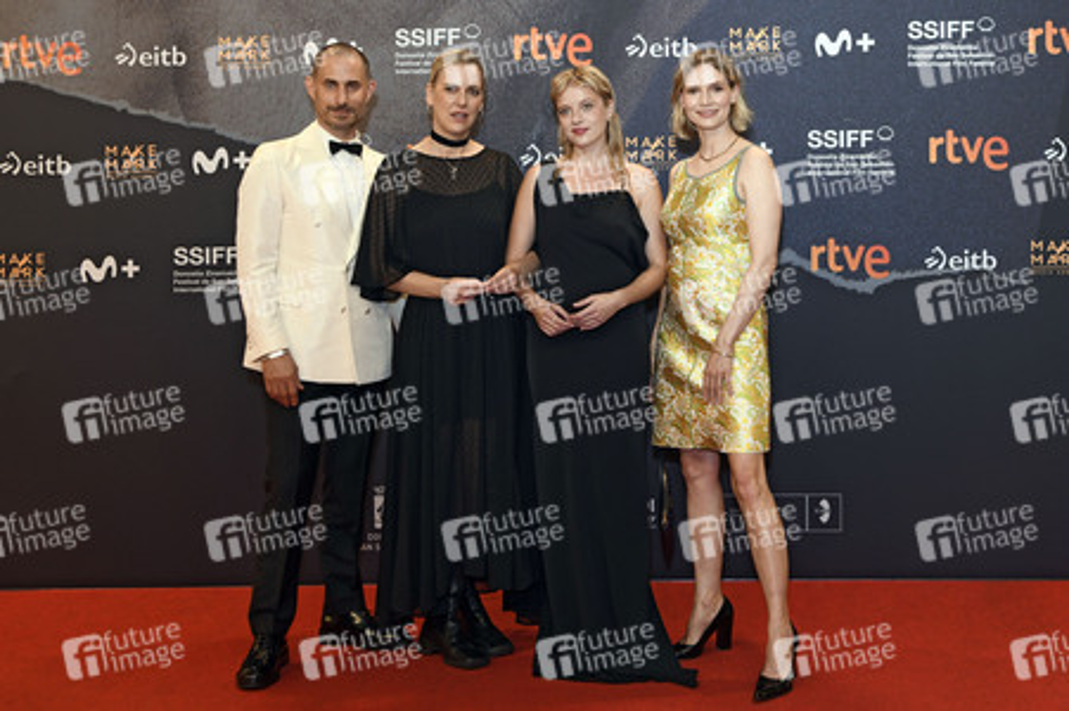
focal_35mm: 36
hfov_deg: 53.2
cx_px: 534
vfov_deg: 36.8
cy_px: 356
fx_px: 1068
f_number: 5
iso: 800
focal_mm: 36
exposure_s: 1/250
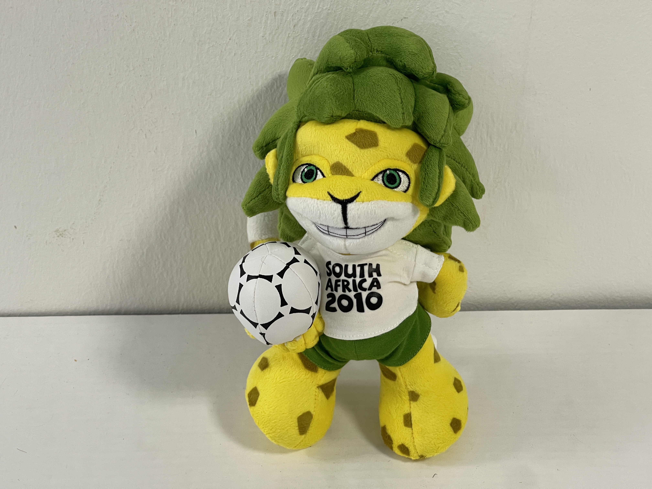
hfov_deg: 30.3
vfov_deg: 22.9
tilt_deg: -31.8
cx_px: 326
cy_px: 244
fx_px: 1205
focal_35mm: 64
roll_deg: -2.0
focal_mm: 7.5
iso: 125
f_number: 2.2
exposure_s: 1/50
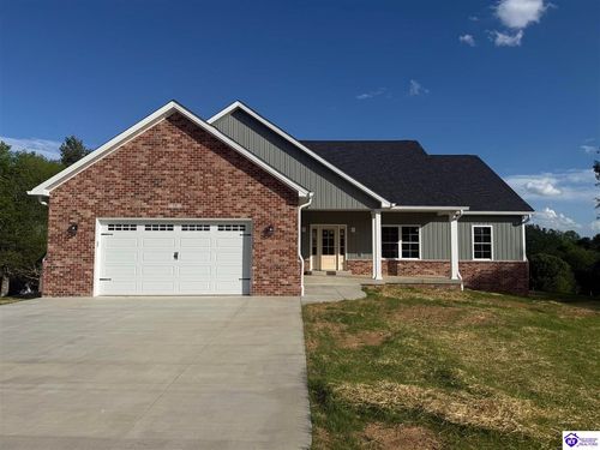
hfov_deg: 71.6
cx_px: 300
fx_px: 416
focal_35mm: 24
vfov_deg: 56.8
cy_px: 225
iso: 80
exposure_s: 1/9091
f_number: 1.78
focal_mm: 6.76
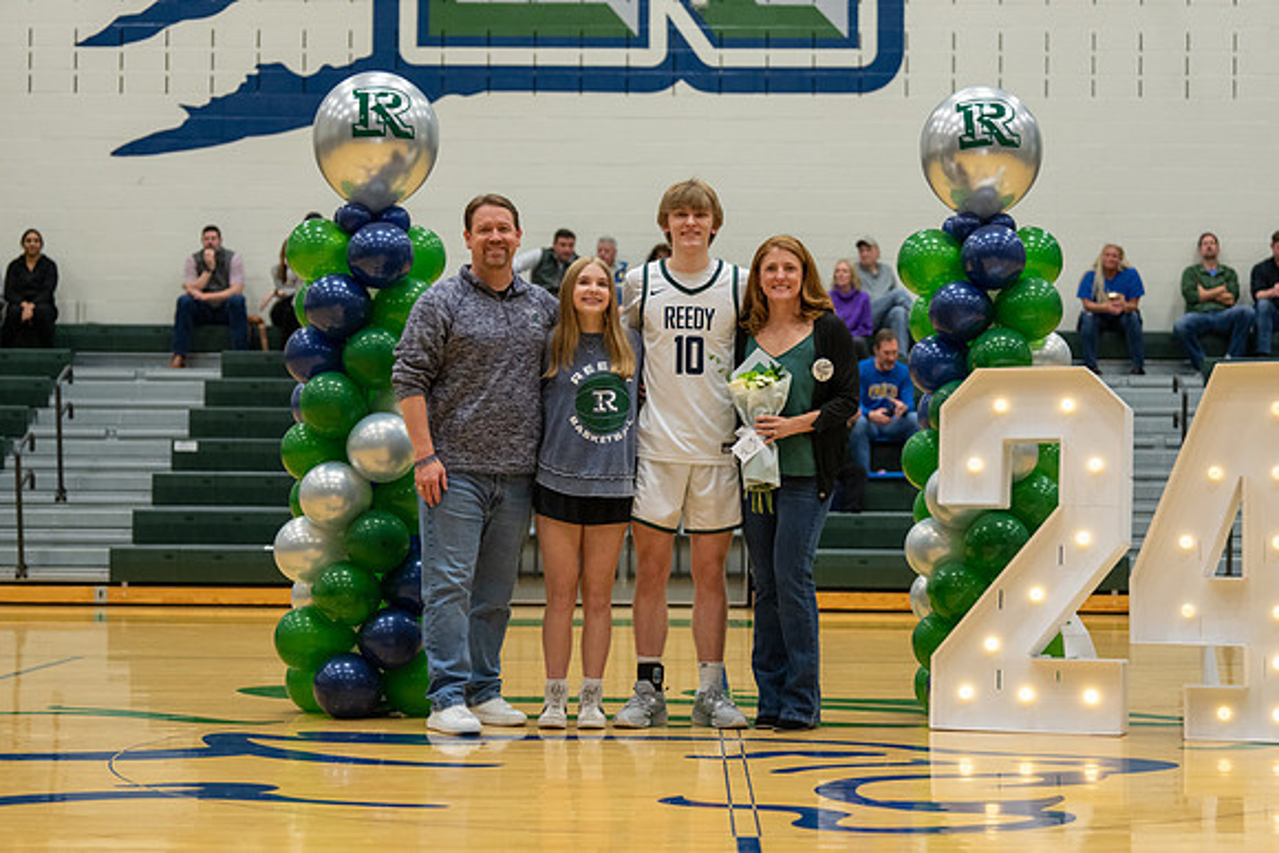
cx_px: 640
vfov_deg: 19.5
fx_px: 2487
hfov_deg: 28.8
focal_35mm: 70
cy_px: 426
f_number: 2.8
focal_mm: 70
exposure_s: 1/320
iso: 2500
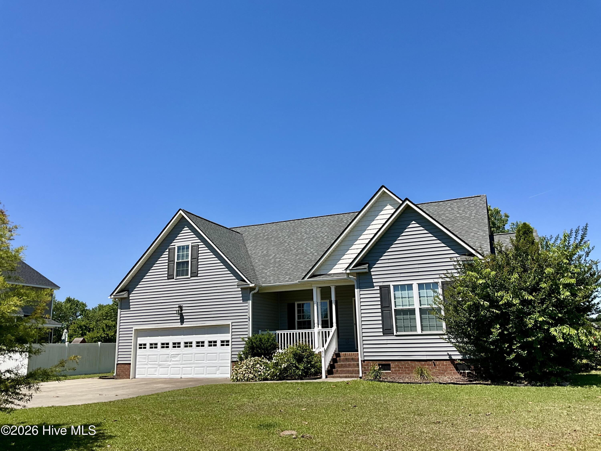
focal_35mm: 29
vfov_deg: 48.2
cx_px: 300
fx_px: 503
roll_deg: +0.9
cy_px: 226
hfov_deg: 61.7
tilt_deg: +14.1
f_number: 1.8
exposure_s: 1/2058
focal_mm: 3
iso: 25
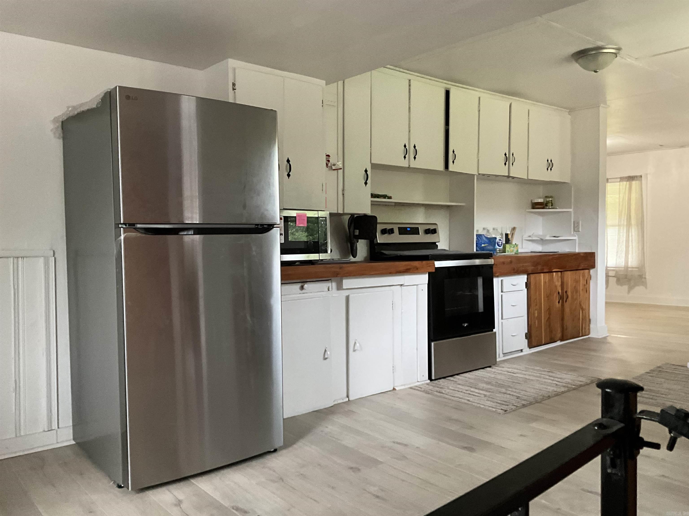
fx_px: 577
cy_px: 258
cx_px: 344
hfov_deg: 61.7
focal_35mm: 29
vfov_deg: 48.2
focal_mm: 3
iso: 250
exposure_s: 1/60
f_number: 1.8
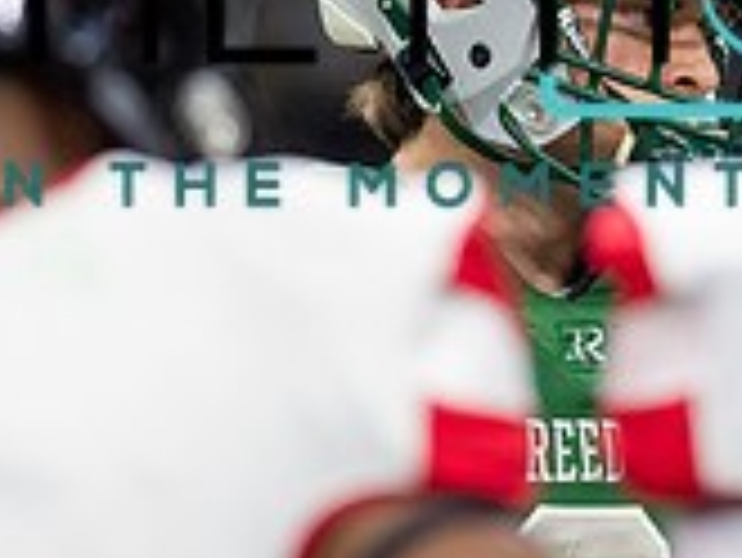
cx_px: 643
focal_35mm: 488
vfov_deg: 3.0
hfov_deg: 4.1
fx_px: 10468
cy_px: -9
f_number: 1.8
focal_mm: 135
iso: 1000
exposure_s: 1/1000
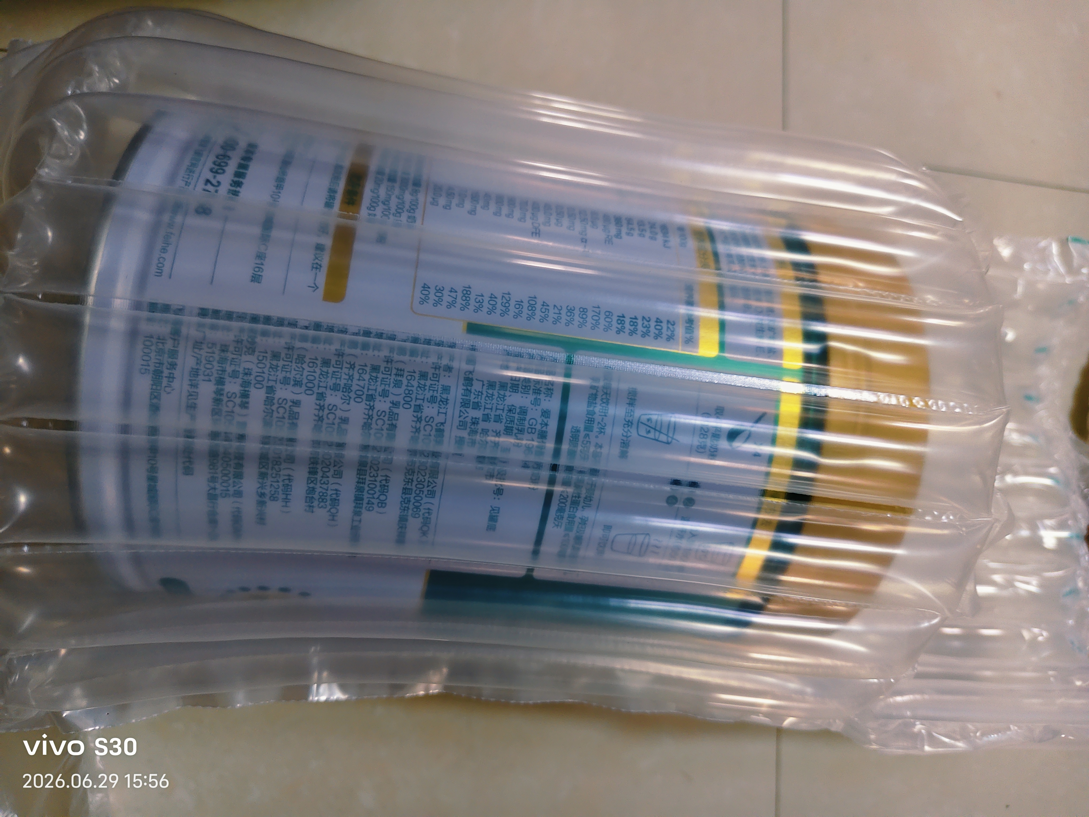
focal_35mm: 23
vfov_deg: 58.9
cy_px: 408
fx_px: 724
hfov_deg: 73.9
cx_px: 544
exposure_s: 1/100
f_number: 1.88
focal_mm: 5.56
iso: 335
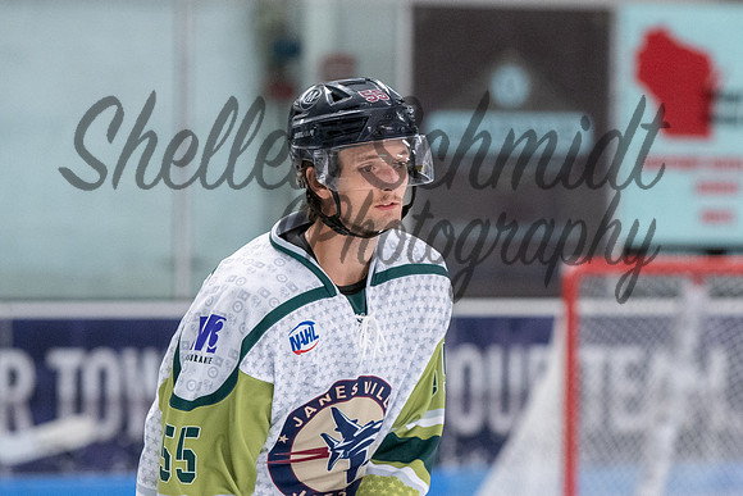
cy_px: 259
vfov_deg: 4.8
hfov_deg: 7.1
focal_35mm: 289
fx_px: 5963
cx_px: 413
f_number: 3.5
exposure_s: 1/800
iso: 2000
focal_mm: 160
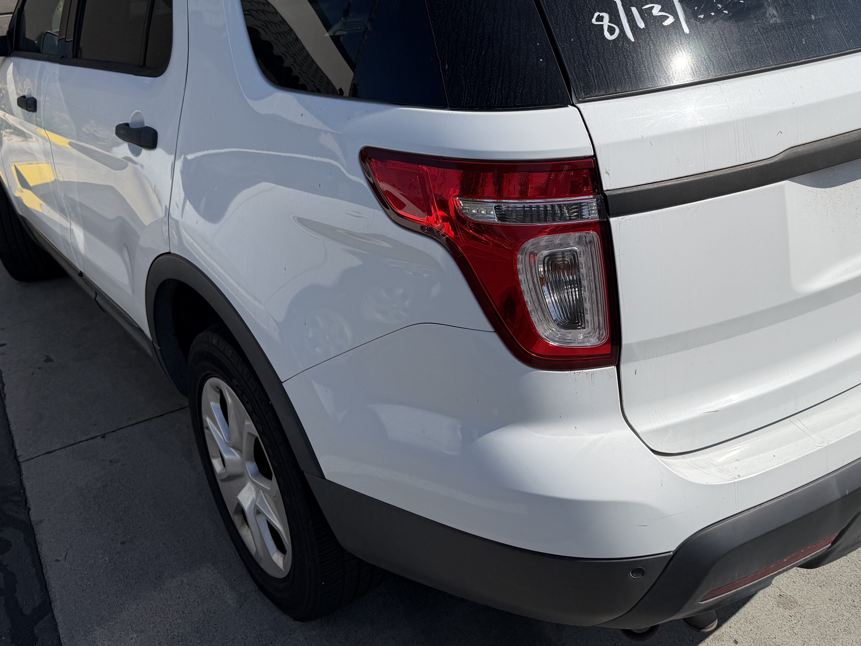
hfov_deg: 53.8
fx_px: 846
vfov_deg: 41.2
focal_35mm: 34
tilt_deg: -18.9
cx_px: 484
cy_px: 206
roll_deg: +4.0
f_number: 1.78
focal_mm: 6.76
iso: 80
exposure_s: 1/9091
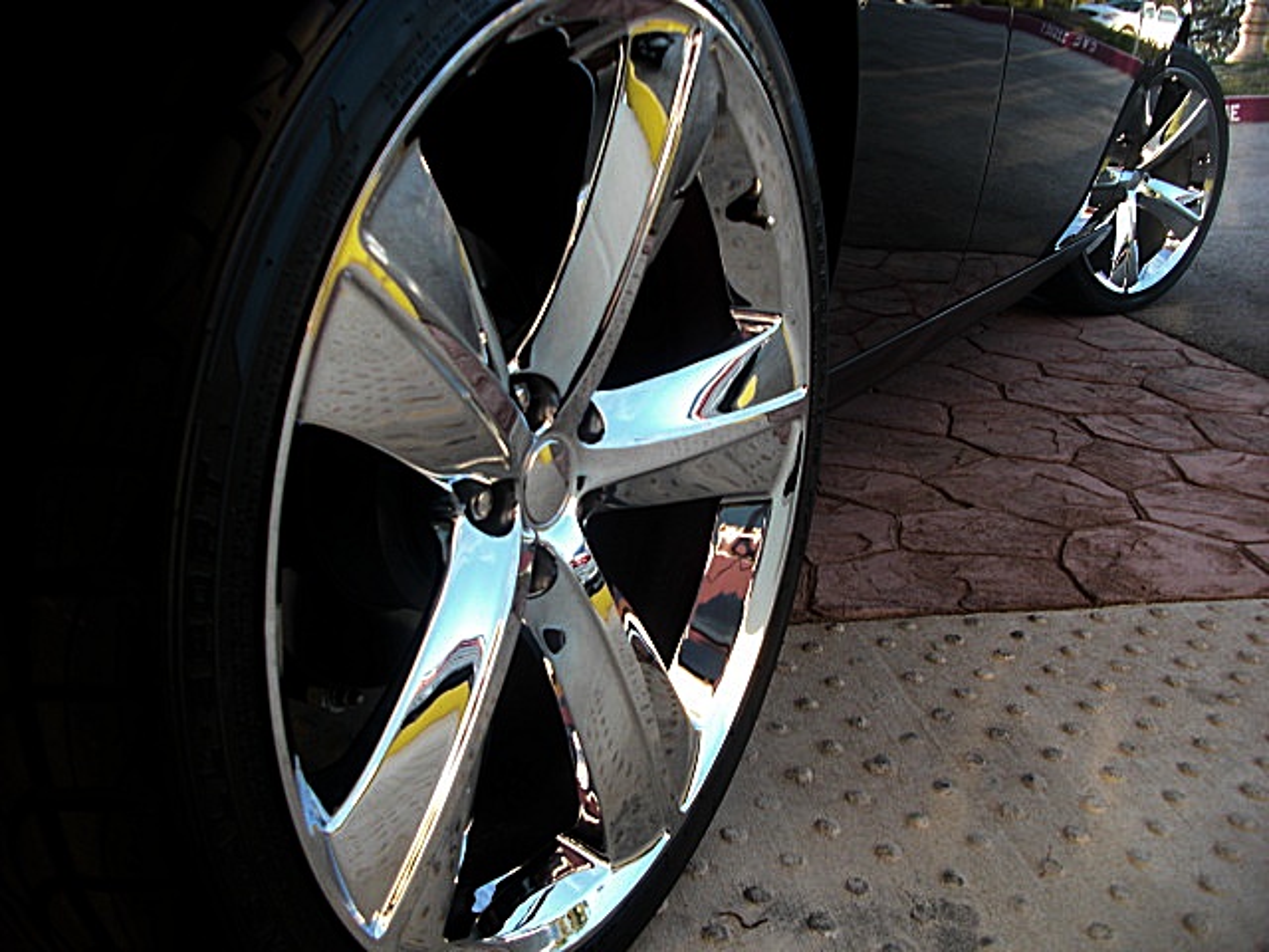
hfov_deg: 51.4
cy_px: 476
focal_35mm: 36
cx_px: 634
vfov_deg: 39.7
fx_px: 1320
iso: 50
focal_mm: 6.3
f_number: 2.8
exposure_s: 1/80
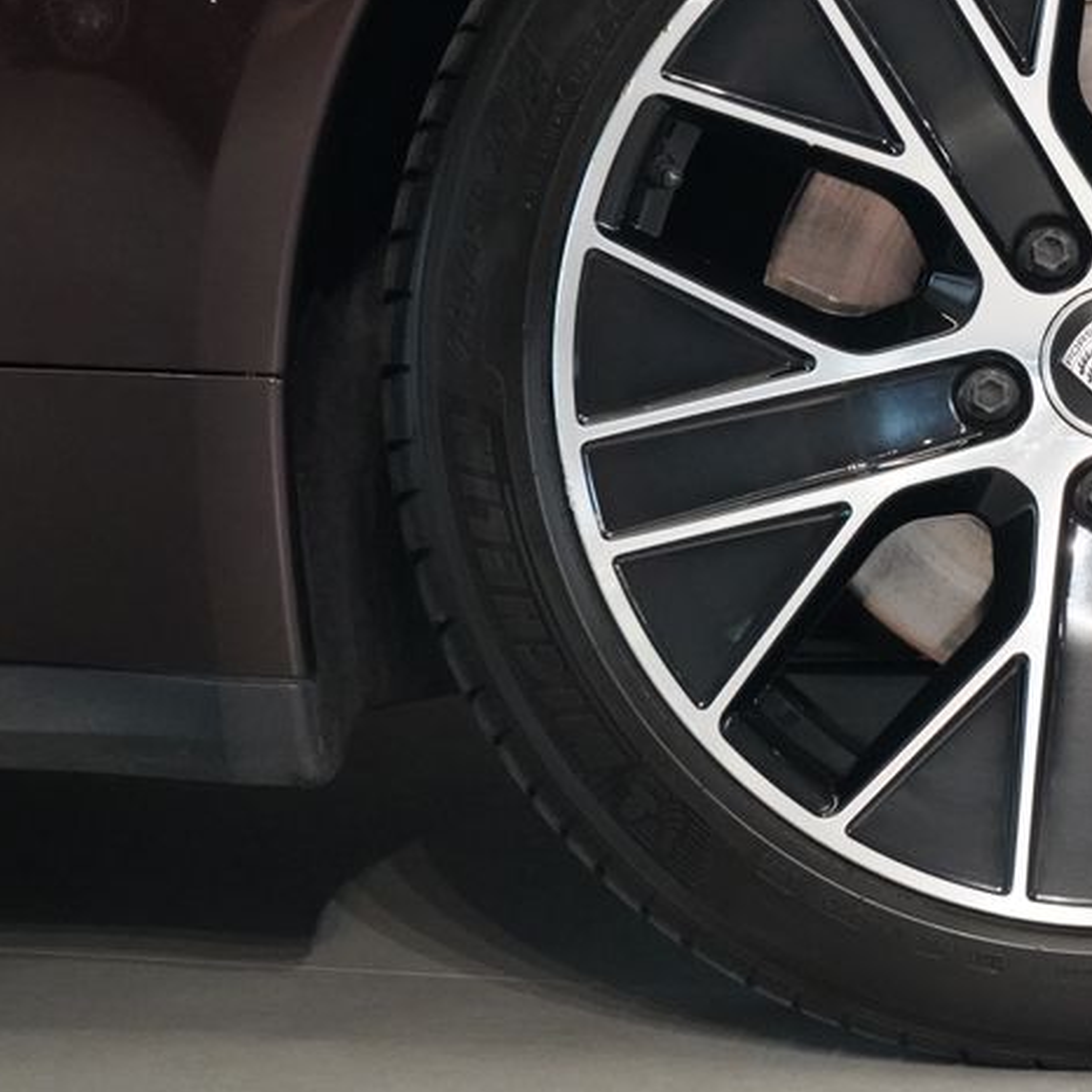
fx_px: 4533
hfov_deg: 13.5
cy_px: 336
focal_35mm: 127
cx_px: 1104
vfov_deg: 13.7
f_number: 5.6
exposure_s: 1/160
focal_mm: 68
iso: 12800
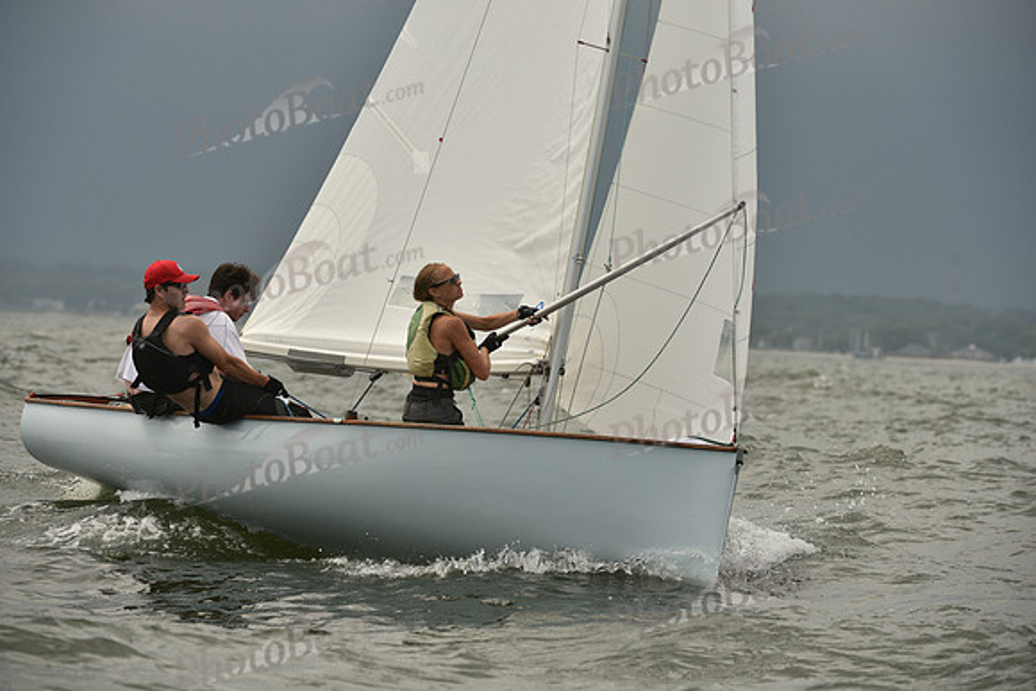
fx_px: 6332
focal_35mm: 220
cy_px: 346
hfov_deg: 9.4
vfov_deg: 6.2
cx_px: 518
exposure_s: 1/1600
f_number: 6.3
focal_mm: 220
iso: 320
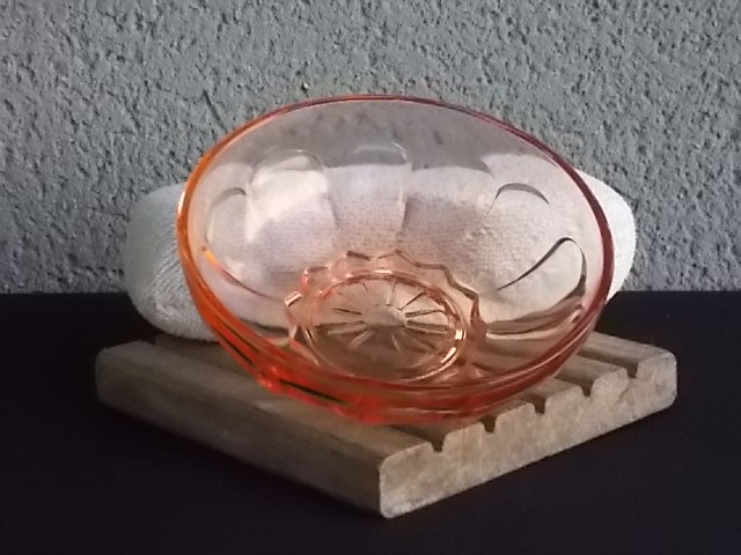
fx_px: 1841
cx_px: 370
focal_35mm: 86
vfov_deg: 17.2
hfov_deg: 22.8
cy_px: 278
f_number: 6.3
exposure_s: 1/250
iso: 640
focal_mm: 15.4
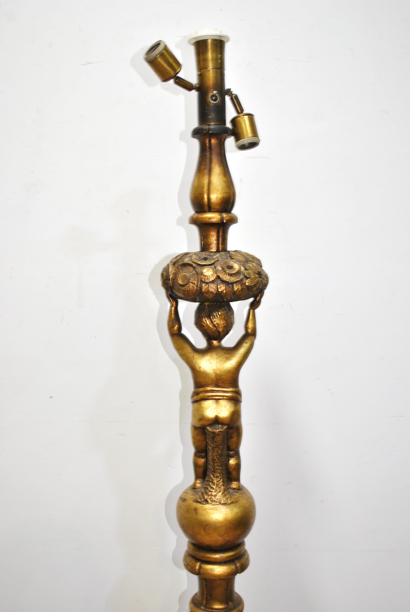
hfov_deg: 37.0
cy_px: 306
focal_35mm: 36
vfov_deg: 53.1
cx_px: 205
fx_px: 613
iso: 200
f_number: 4
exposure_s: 1/13
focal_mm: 24
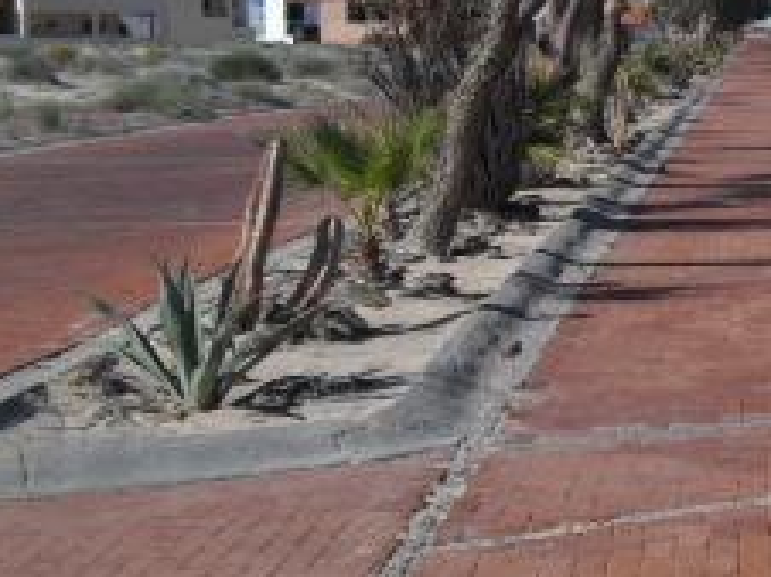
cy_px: 208
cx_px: 1051
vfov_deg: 14.5
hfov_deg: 17.8
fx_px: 2269
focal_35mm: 102
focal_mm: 6.3
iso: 64
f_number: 7.8
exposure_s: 1/250
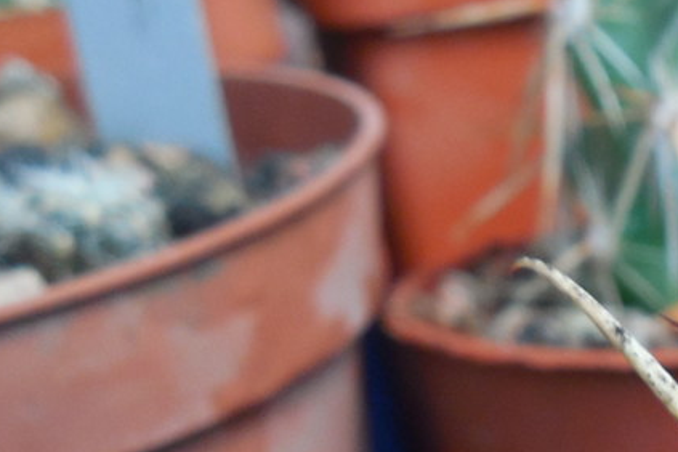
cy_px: 827
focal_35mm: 122
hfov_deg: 14.7
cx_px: 1213
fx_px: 2297
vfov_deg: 10.5
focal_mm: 5.6
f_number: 3.6
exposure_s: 1/250
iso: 125
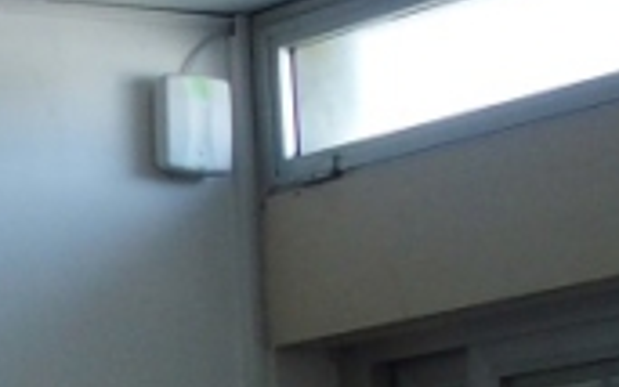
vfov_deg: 5.4
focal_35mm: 243
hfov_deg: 8.2
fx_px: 4101
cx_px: -641
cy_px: 553
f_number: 2.8
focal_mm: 8.1
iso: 250
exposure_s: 1/40
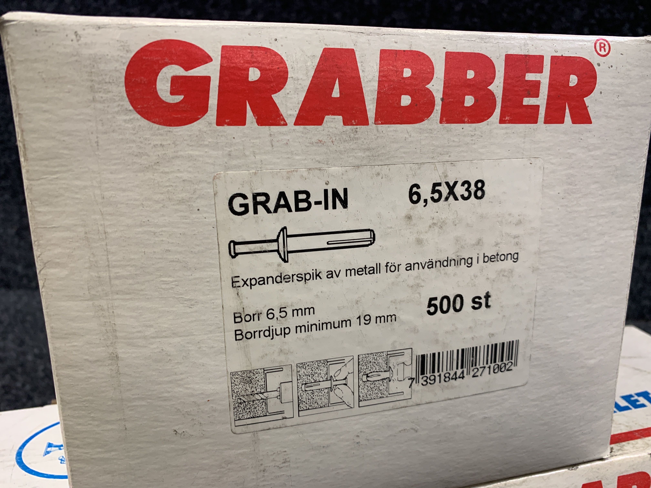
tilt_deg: -16.8
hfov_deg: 67.3
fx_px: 489
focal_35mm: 26
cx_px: 326
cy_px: 244
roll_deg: +1.0
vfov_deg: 53.1
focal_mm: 4.25
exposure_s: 1/89
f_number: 1.8
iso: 100
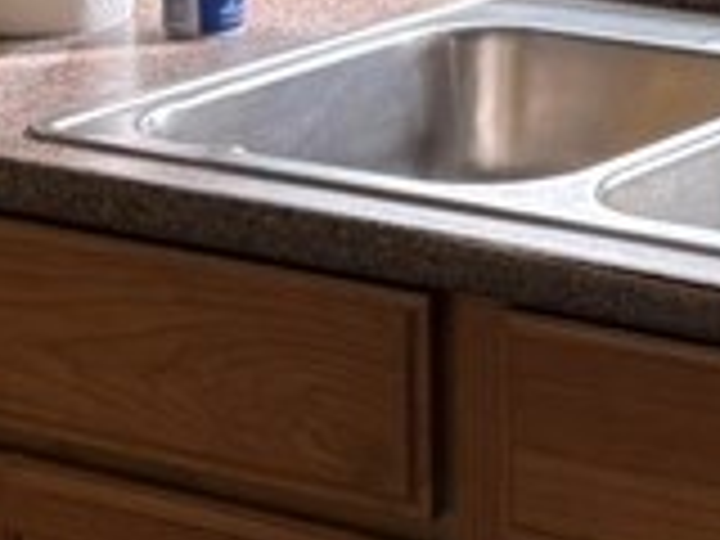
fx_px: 3453
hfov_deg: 11.7
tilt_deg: -7.1
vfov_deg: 8.7
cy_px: -346
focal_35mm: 166
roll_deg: +1.3
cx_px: 850
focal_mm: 5.96
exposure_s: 1/121
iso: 64
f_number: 1.6
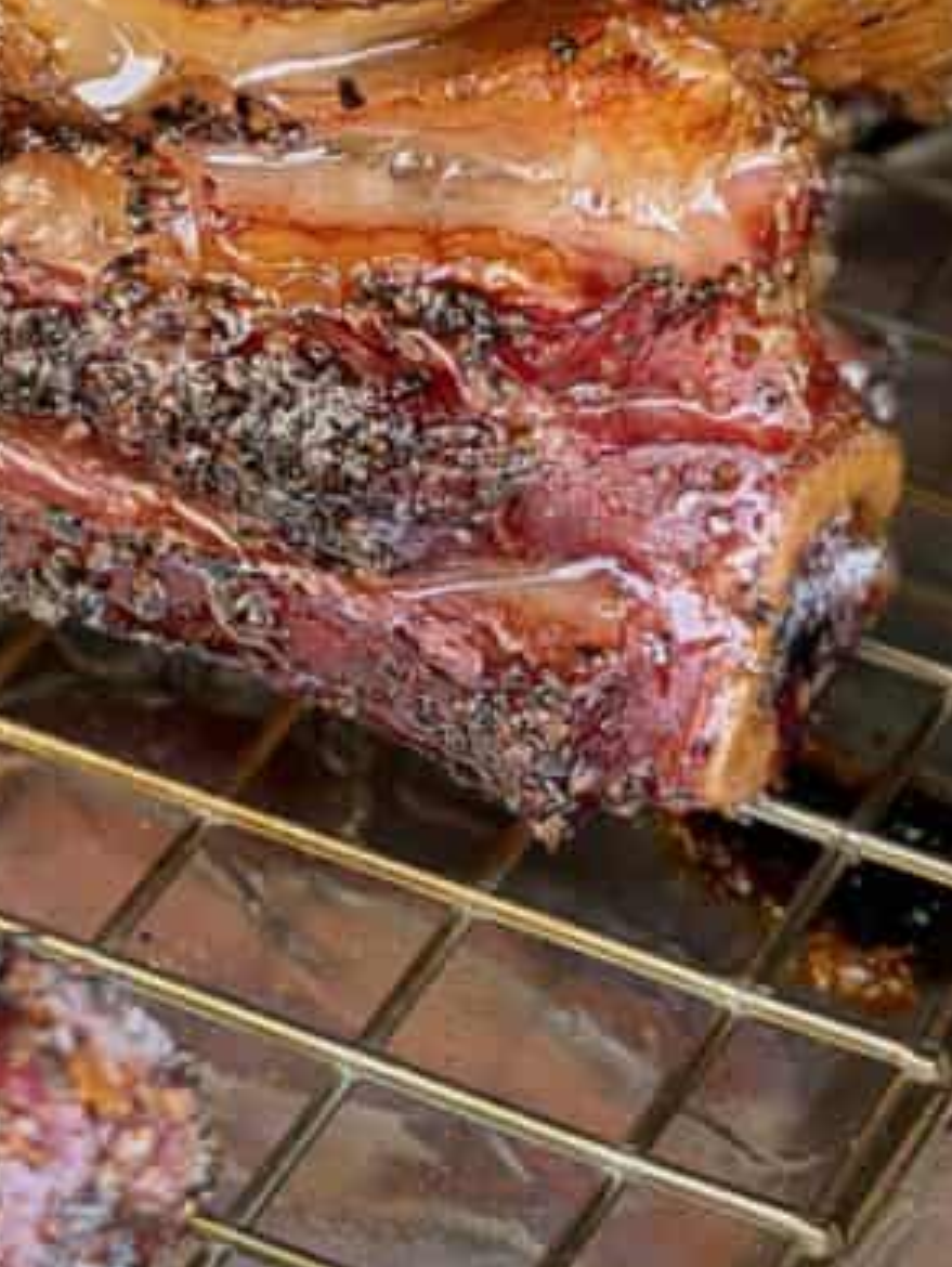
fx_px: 4615
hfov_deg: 11.7
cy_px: -107
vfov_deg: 15.3
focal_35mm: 126
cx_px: 185
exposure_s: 1/224
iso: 160
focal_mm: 6.76
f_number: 1.78
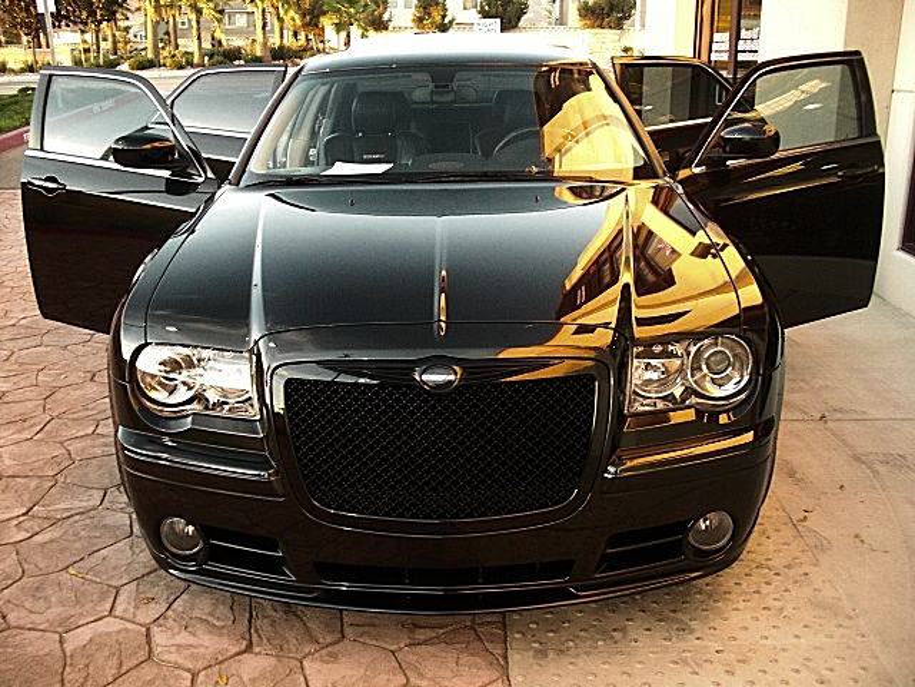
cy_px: 344
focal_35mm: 36
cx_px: 458
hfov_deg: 51.4
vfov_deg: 39.7
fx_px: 952
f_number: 2.8
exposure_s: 1/100
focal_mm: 6.3
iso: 400
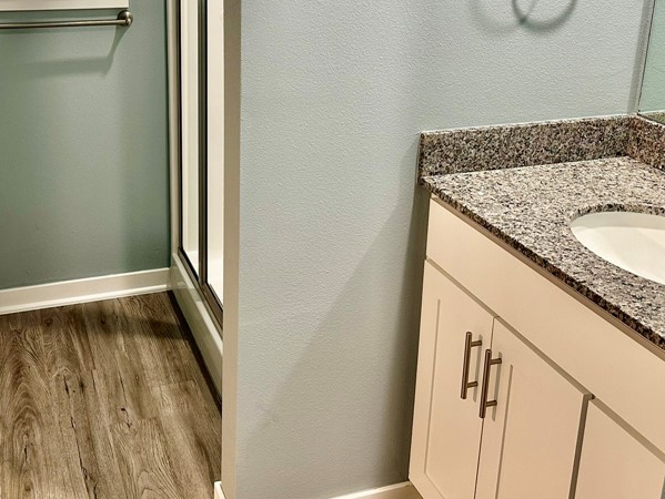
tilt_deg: -15.6
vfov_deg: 34.5
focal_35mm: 41
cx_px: 239
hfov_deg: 45.3
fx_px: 788
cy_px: 126
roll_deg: -0.8
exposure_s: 1/60
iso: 160
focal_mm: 6.86
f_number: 1.78
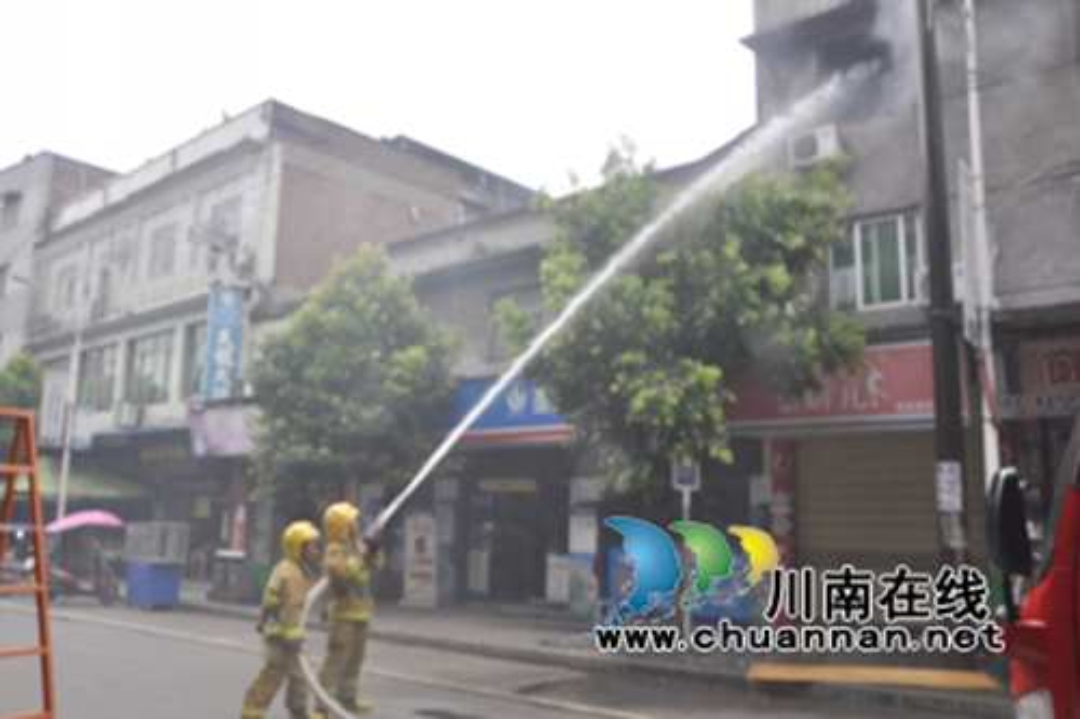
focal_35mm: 32
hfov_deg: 59.5
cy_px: 360
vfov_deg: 41.7
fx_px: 945
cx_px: 540
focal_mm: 21
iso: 400
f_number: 10
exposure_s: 1/100
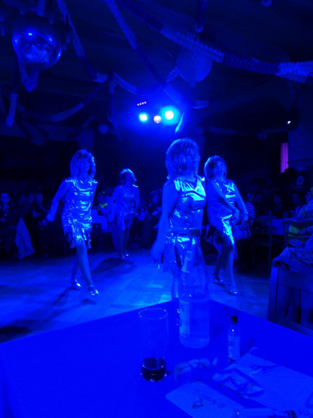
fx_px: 289
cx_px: 156
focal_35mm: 24
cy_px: 209
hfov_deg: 56.8
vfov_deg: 71.6
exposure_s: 1/30
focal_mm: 4.1
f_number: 3.5
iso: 200
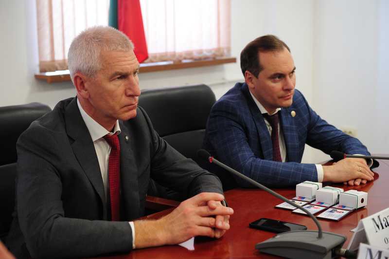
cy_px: 130
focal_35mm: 70
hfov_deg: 28.9
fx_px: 756
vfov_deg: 19.4
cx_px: 194
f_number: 4.5
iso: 3200
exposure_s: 1/125
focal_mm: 70
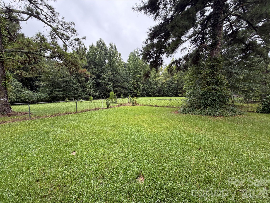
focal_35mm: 14
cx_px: 135
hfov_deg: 102.1
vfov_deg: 85.7
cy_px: 102
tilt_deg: -6.6
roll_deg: -0.8
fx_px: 109
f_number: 2.2
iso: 50
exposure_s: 1/167
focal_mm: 2.22
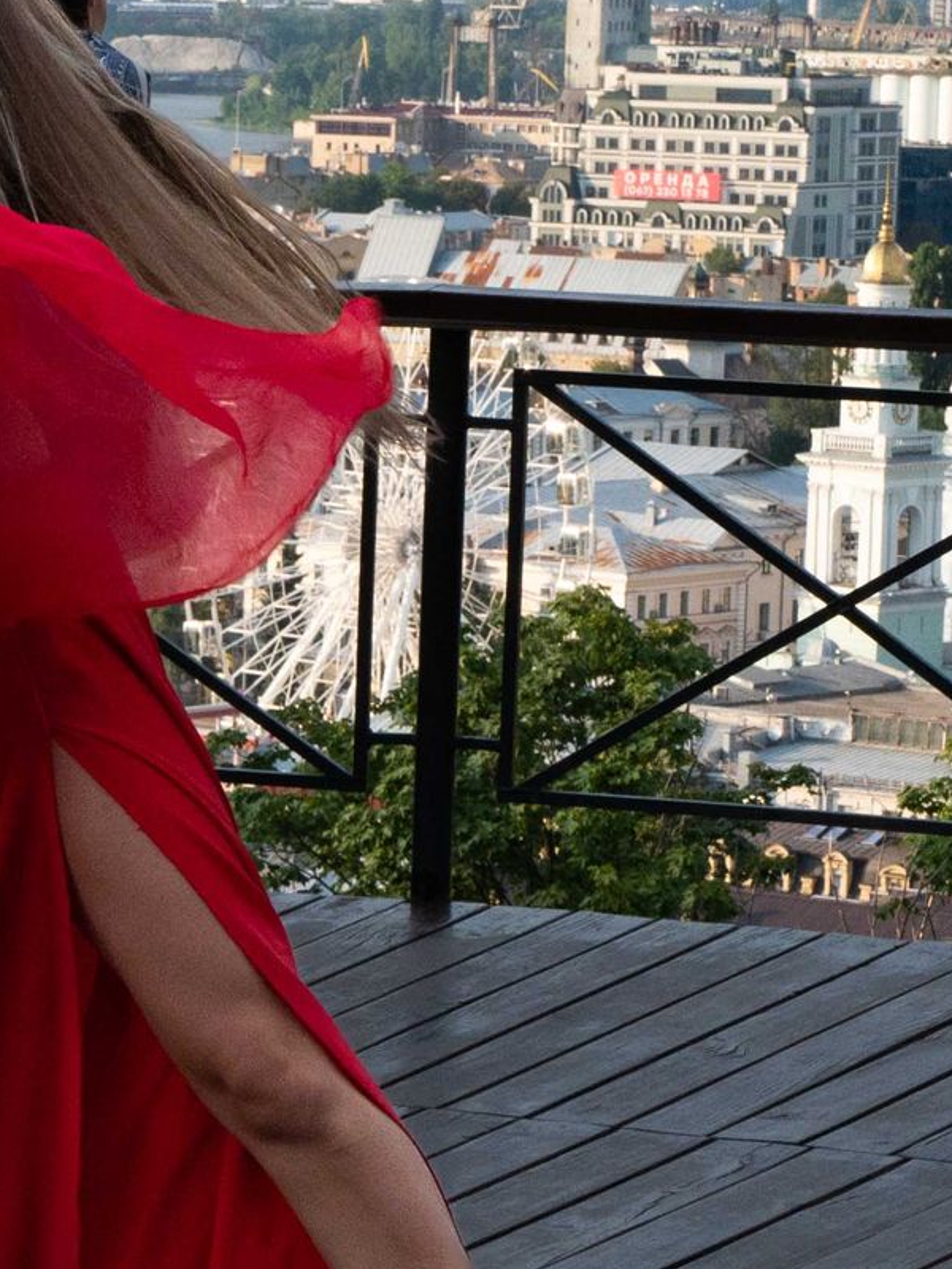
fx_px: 6197
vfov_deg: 11.7
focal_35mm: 169
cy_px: 916
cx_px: -7
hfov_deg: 8.7
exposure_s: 1/640
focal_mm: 47
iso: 2000
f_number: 14
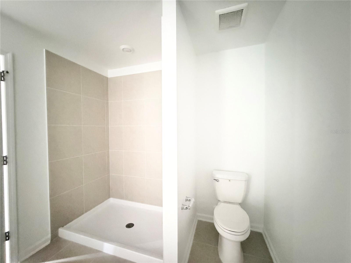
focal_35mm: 14
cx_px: 176
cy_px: 132
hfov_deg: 102.1
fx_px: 142
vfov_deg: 85.7
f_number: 2.2
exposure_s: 1/19
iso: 2500
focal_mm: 2.22
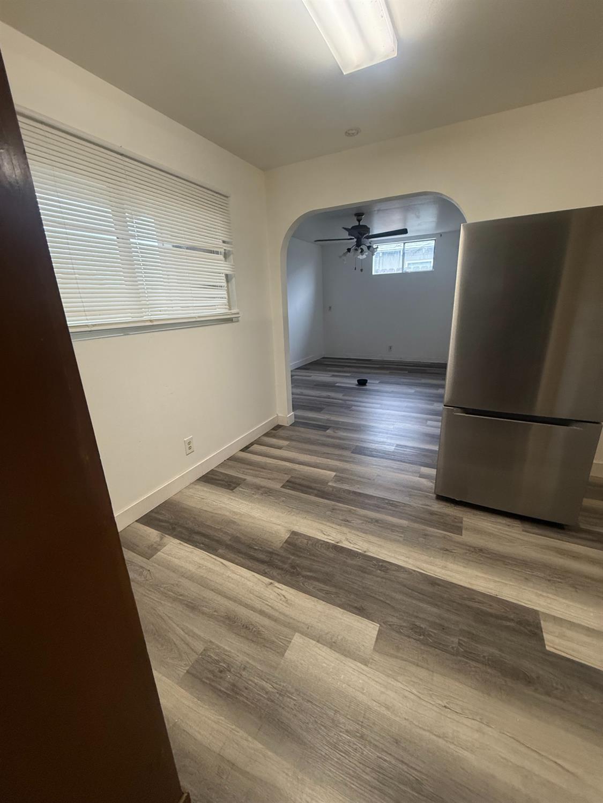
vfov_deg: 102.1
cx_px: 302
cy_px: 402
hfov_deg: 85.7
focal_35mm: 14
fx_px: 325
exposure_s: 1/120
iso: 320
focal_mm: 2.22
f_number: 2.2
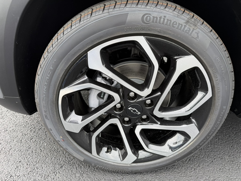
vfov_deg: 56.8
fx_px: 167
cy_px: 90
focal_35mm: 24
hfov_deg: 71.6
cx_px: 120
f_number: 1.78
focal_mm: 6.76
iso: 100
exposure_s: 1/314
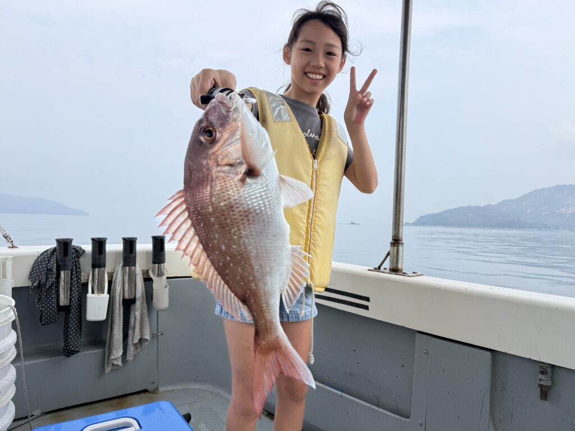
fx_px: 399
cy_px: 216
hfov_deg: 71.6
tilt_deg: +1.8
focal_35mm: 24
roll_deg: -1.8
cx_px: 288
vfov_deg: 56.8
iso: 80
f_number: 1.78
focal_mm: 6.76
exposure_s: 1/2299
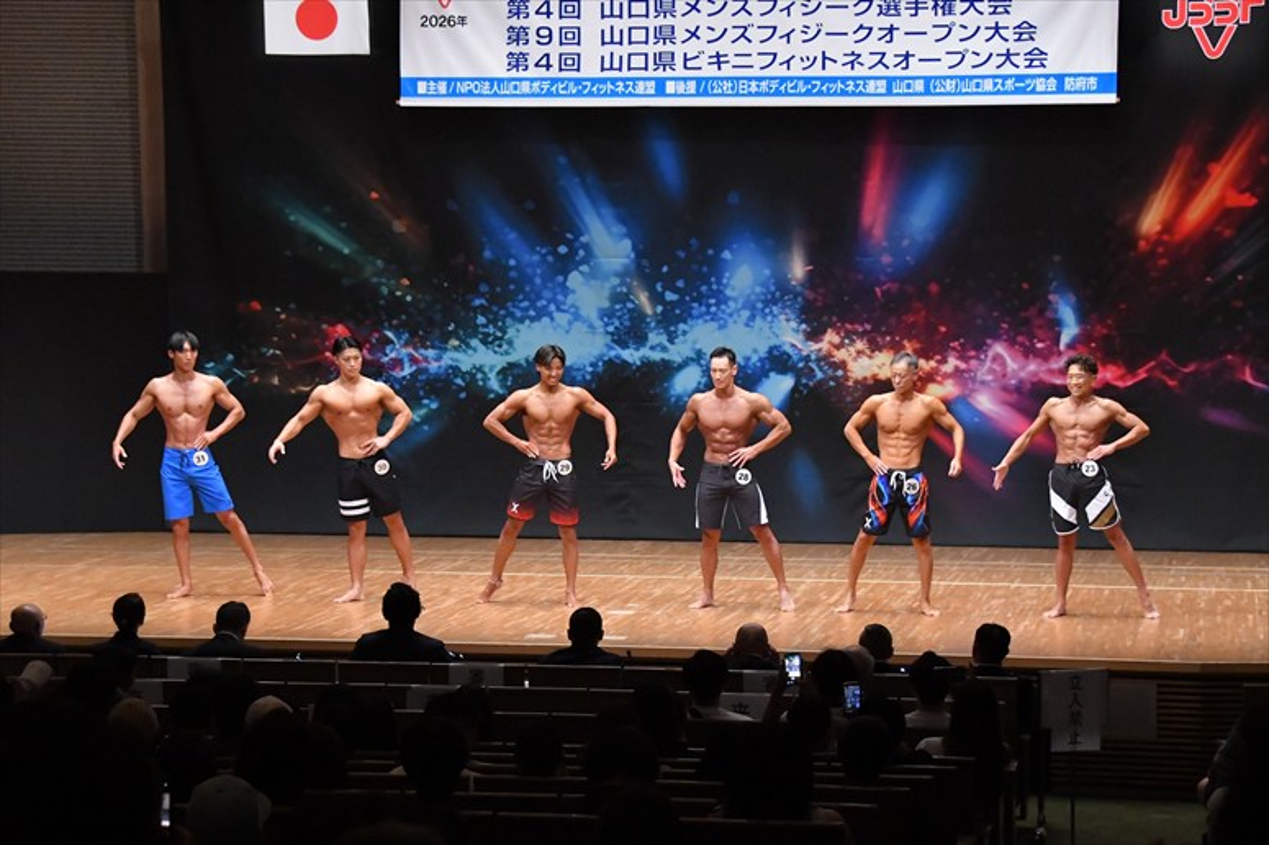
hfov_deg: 21.9
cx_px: 634
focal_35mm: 93
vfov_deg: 14.7
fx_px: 3277
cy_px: 422
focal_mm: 62
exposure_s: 1/400
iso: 8000
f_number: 5.6
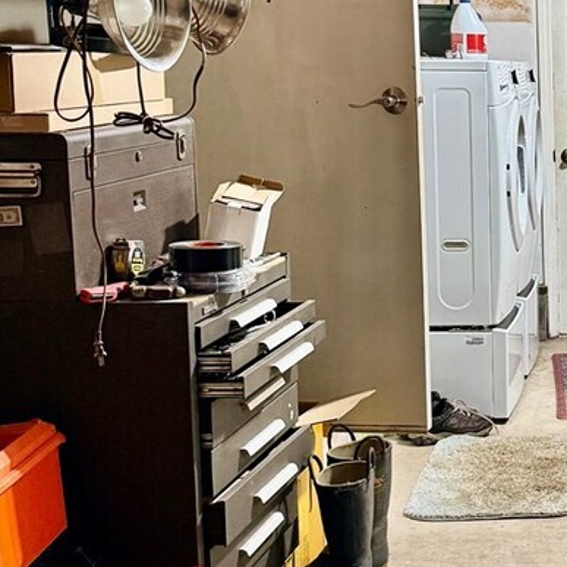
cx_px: 765
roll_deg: -1.6
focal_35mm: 79
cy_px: 239
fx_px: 1464
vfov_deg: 21.9
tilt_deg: -6.6
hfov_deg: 19.9
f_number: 1.78
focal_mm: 6.76
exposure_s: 1/60
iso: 160
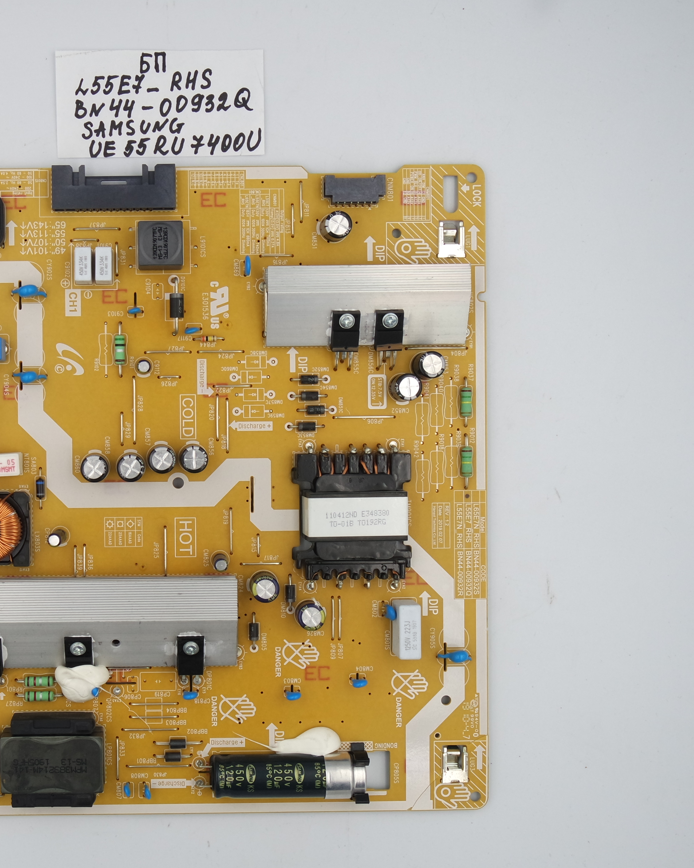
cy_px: 438
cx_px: 173
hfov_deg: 29.8
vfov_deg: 37.3
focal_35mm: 50
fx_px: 1284
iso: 160
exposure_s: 1/125
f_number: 5.6
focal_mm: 13
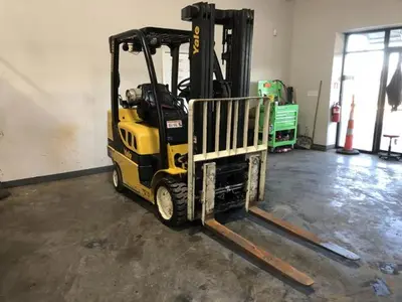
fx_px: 325
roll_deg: +0.9
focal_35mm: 28
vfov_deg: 49.7
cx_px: 201
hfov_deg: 63.4
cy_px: 151
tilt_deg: -12.2
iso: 40
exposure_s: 1/15
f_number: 1.8
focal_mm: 4
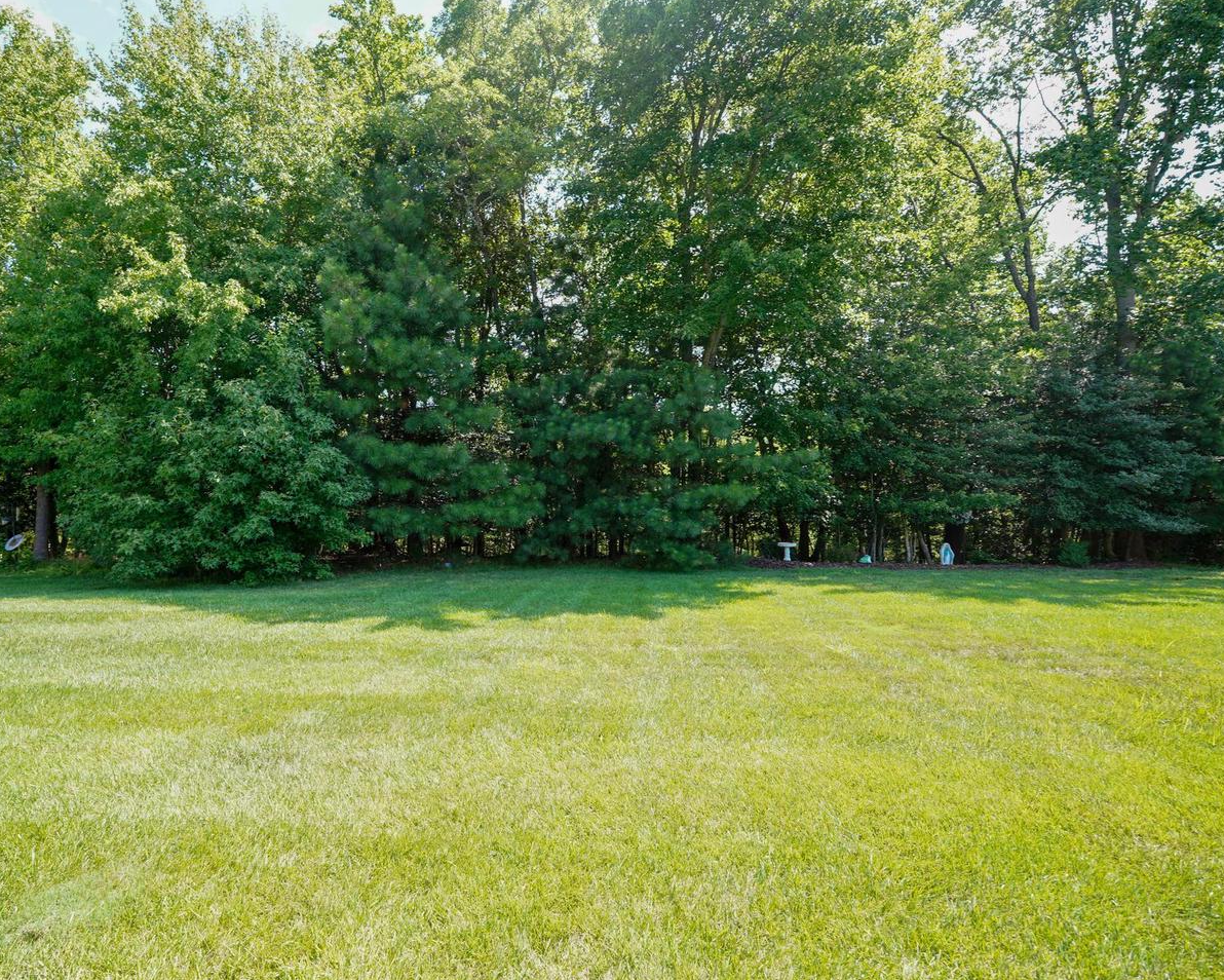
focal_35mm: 17
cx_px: 523
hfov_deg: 89.0
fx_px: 616
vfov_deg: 77.0
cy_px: 489
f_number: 4.5
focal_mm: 10
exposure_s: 1/60
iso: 100
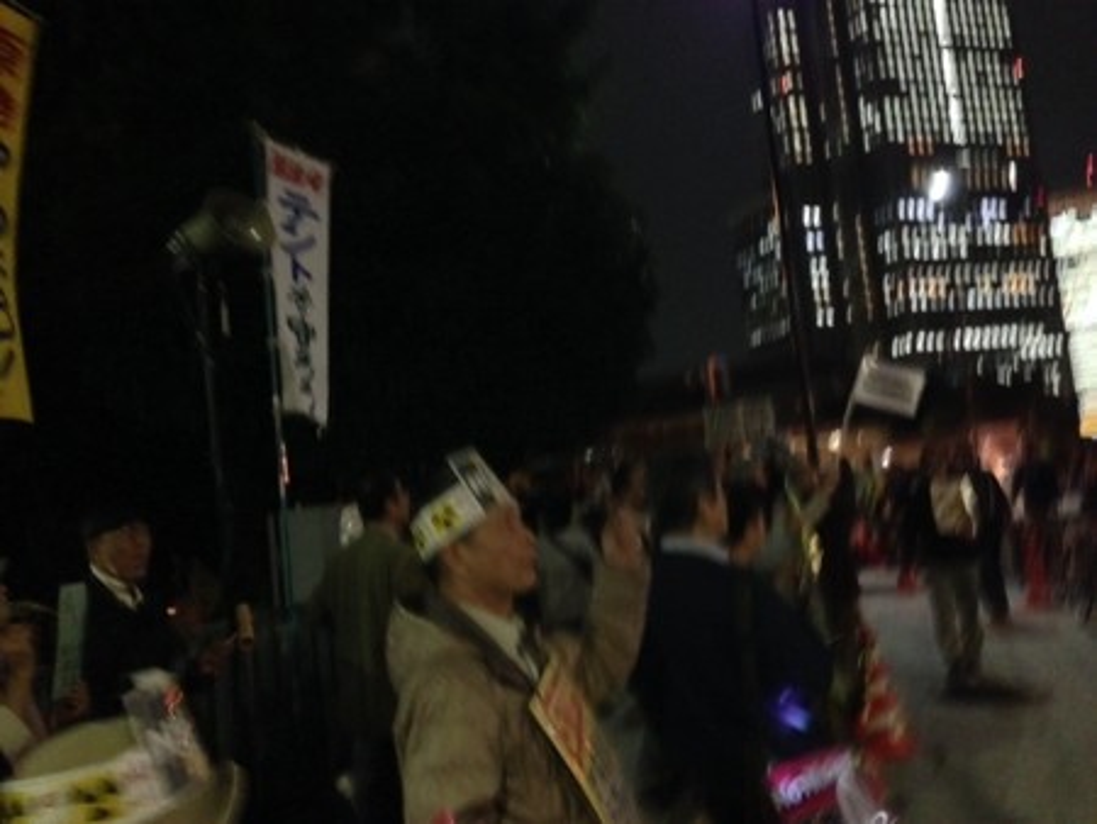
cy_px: 412
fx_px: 2093
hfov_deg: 29.4
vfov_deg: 22.3
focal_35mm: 66
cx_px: 548
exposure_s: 1/15
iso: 1600
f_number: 2.4
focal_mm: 4.12
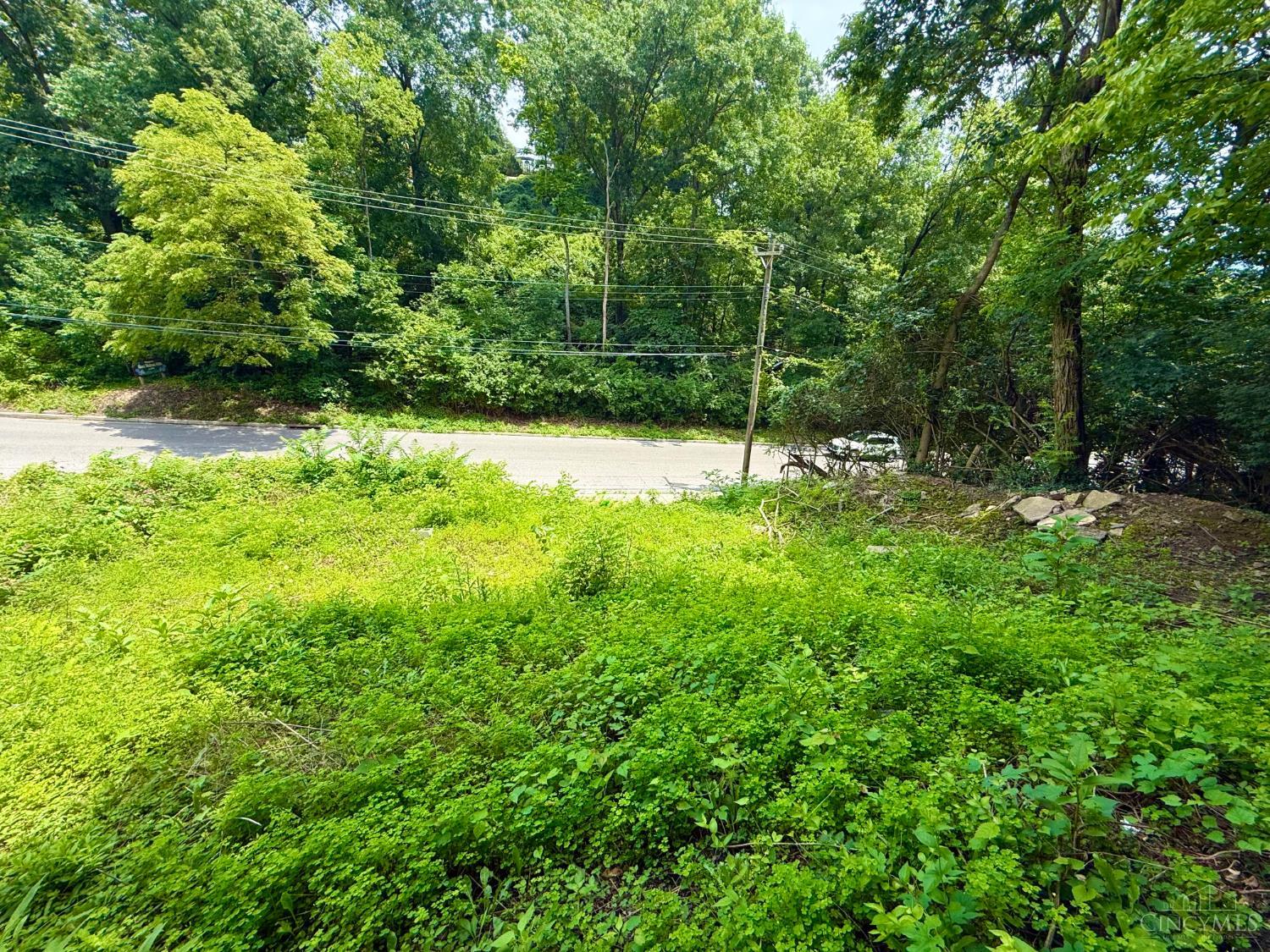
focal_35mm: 14
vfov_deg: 85.7
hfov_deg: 102.1
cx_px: 635
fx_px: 514
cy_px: 476
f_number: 2.2
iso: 50
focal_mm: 2.22
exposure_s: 1/579
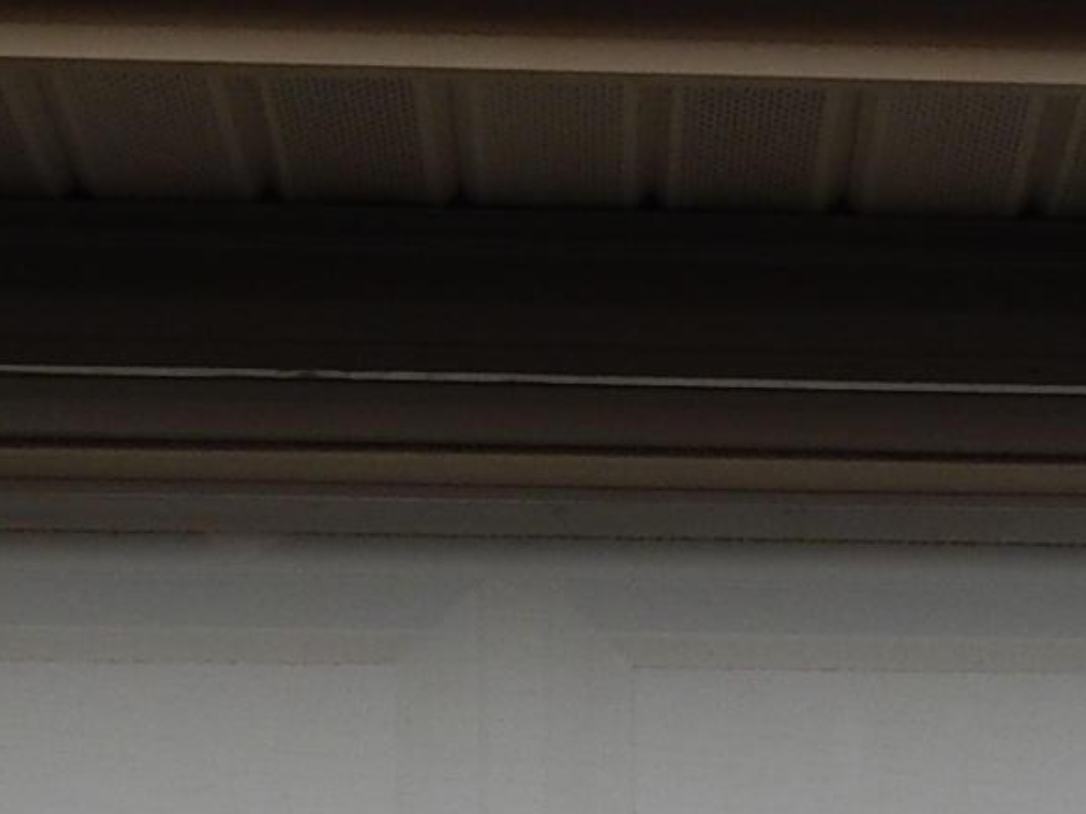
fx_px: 6024
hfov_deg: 10.2
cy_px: 1574
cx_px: 1178
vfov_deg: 7.5
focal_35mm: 192
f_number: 3.7
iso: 125
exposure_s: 1/320
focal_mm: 8.6
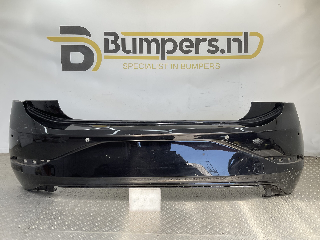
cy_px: 120
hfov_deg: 61.7
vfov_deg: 48.2
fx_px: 268
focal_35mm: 29
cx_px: 160
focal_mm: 3
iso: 16
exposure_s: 1/257
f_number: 1.8
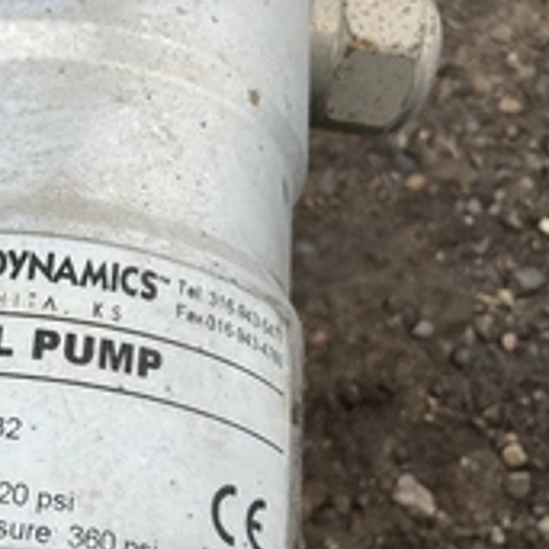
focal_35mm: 60
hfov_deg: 26.8
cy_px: 372
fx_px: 1077
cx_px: -16
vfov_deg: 28.4
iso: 25
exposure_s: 1/1121
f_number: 1.8
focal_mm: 3
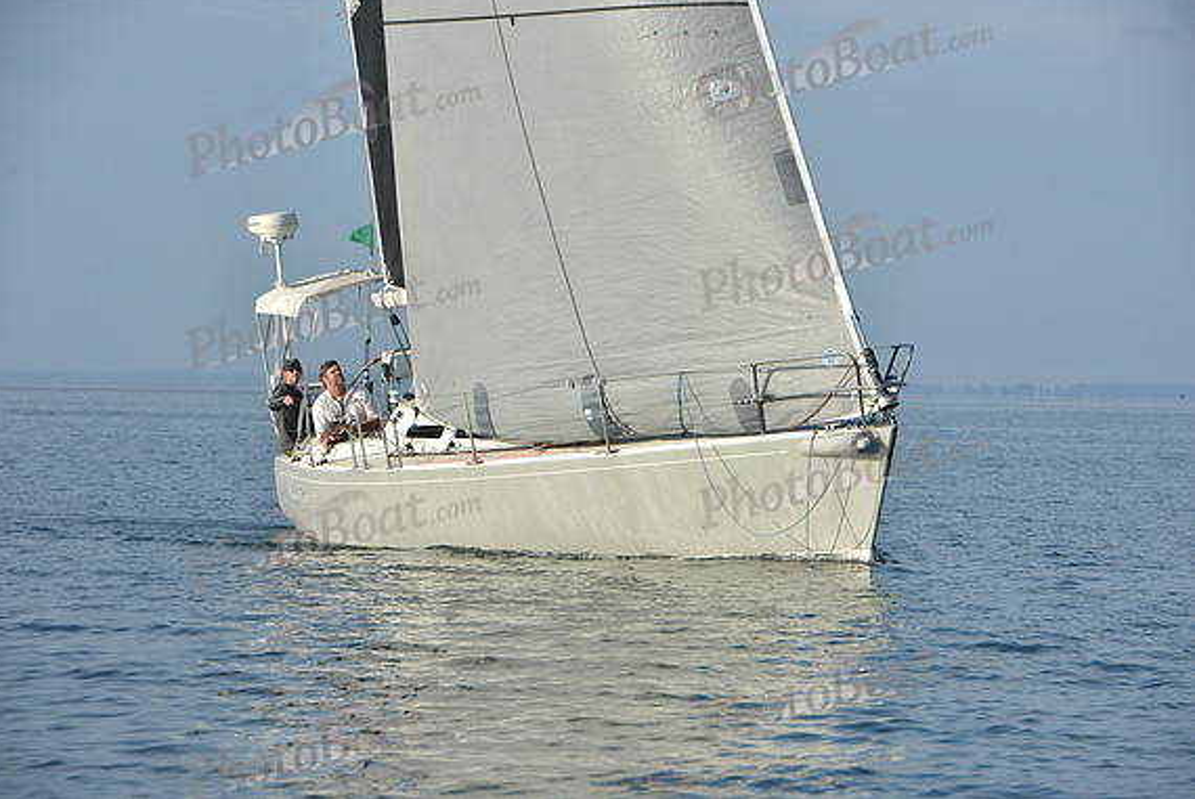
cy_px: 395
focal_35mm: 183
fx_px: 6079
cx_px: 591
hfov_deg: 11.2
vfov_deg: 7.5
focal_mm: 180
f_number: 10
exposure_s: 1/800
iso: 320
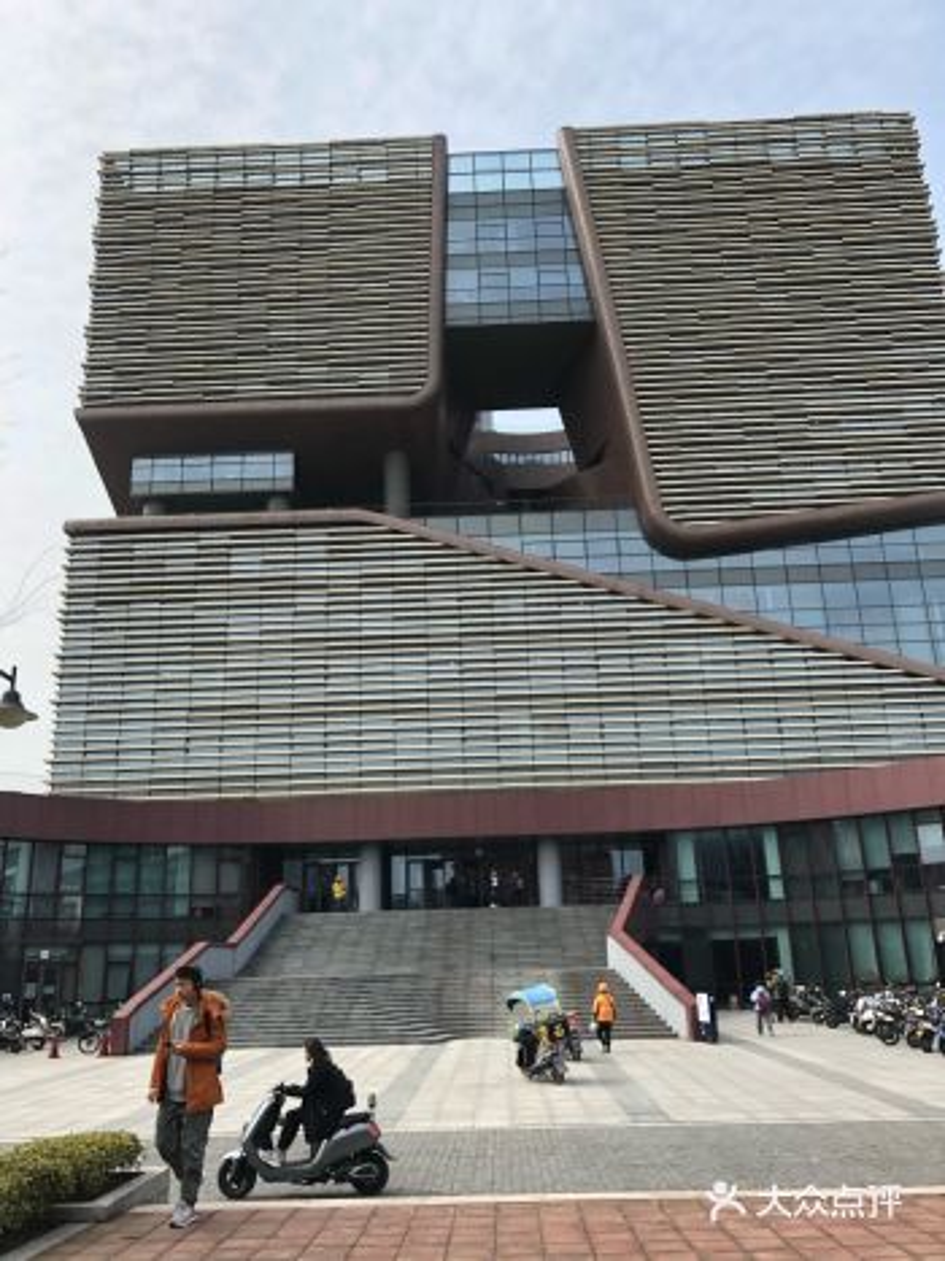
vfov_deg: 63.5
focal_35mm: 28
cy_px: 630
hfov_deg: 49.7
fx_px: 1020
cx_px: 472
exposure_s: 1/1715
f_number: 1.8
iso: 20
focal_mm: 4
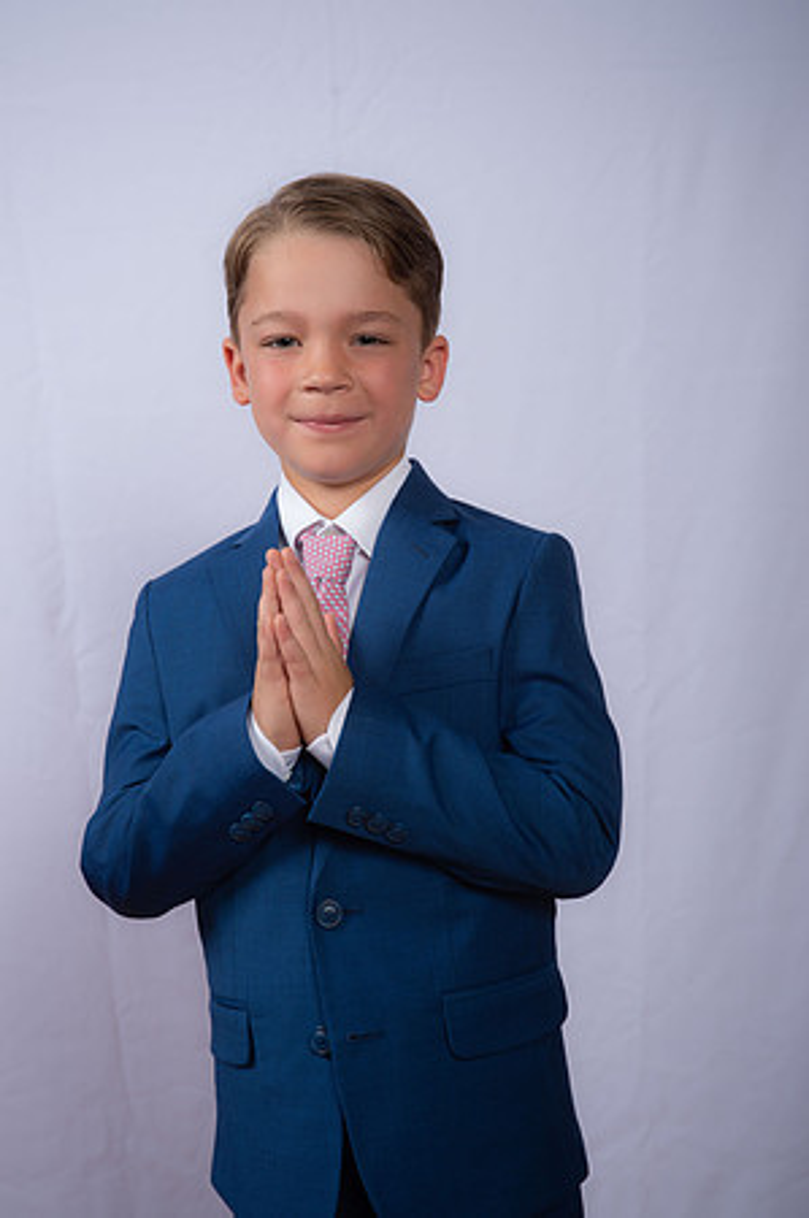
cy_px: 609
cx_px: 404
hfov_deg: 20.6
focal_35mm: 66
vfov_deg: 30.5
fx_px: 2230
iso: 250
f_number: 8
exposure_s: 1/160
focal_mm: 66
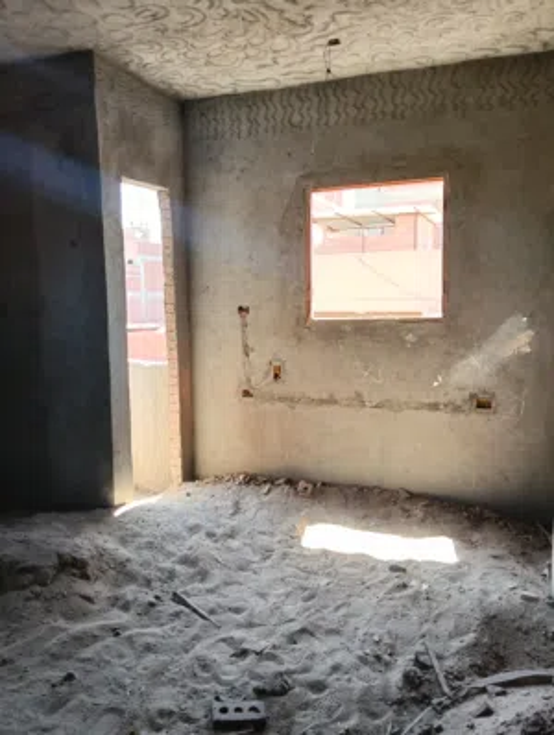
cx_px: 277
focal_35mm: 27
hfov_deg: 51.5
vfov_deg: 65.2
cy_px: 368
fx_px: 574
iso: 80
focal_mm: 3.98
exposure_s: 1/33.3
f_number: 1.8
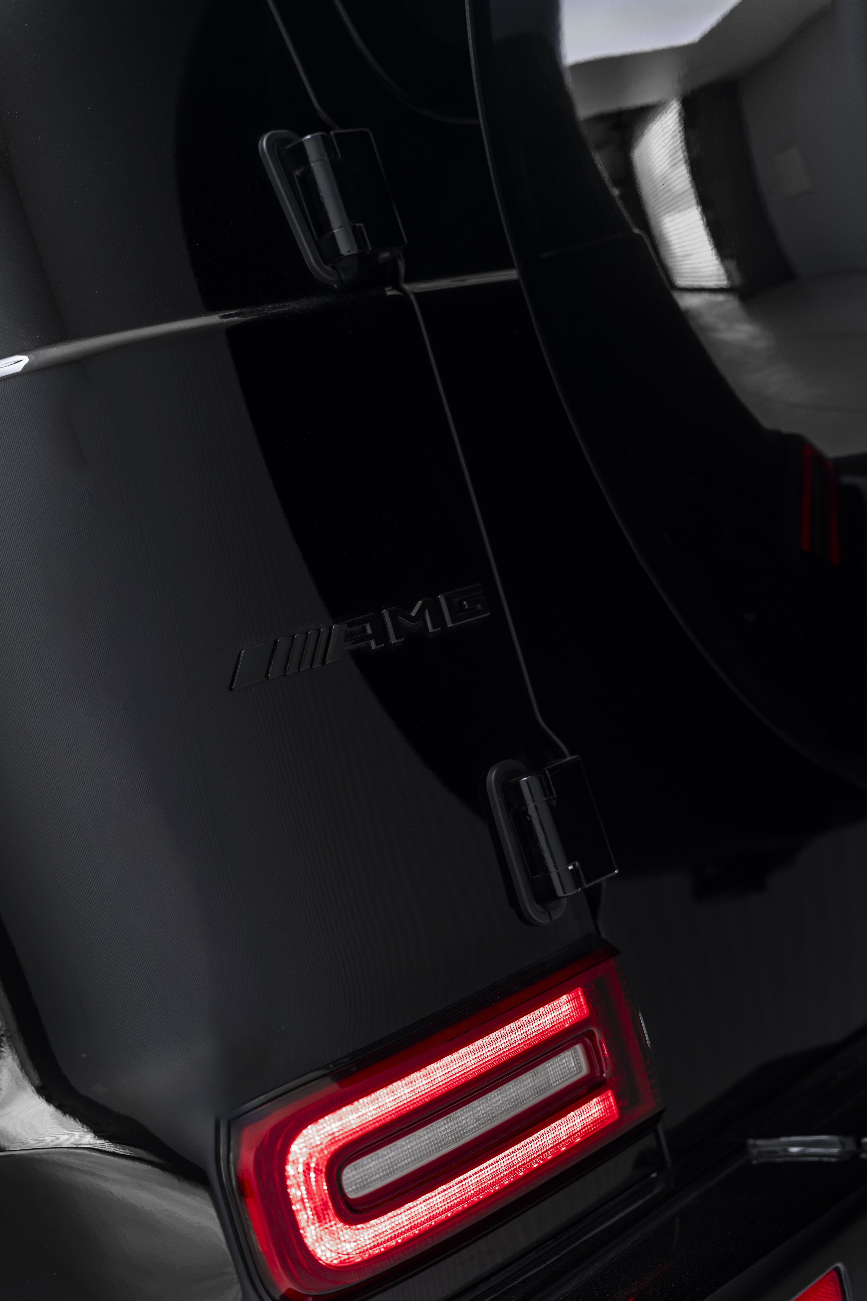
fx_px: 2529
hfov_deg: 19.5
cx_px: 434
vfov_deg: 28.8
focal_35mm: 70
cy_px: 650
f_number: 2.8
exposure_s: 1/100
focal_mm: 70
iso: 640
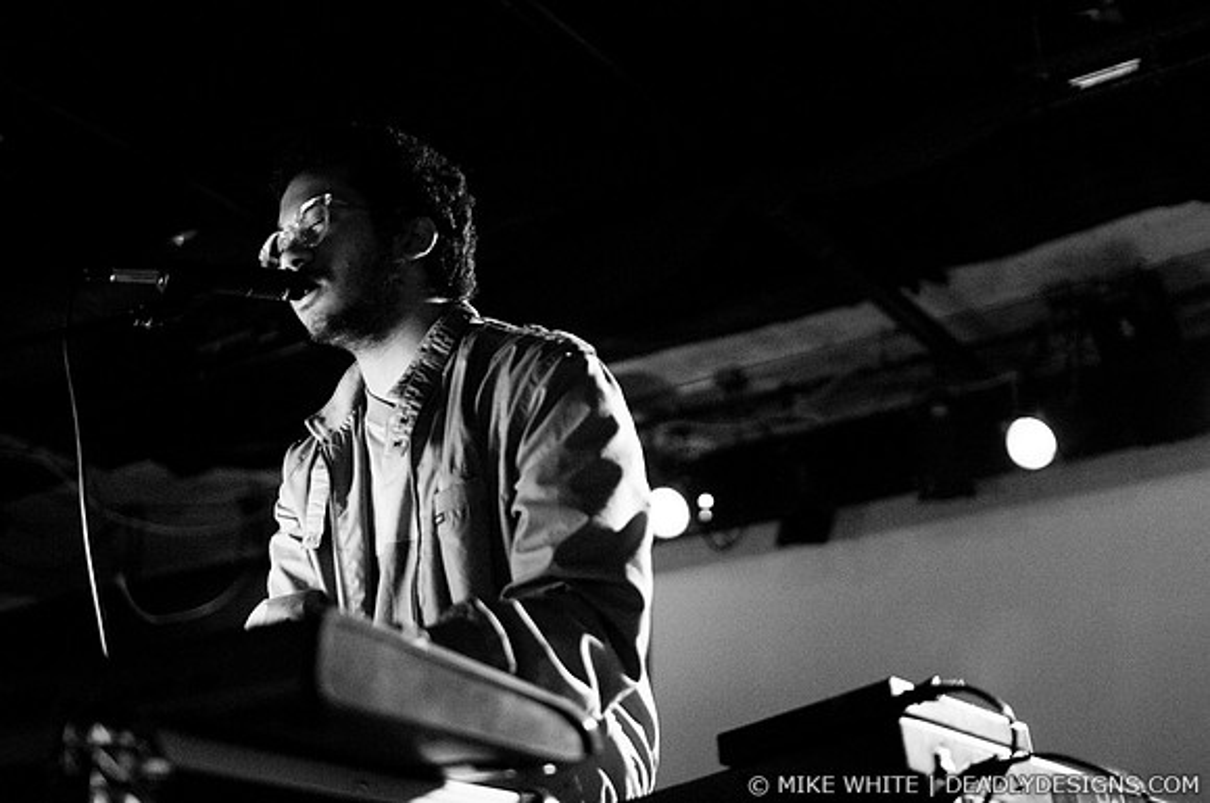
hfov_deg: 43.7
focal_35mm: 45
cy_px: 402
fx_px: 1510
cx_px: 605
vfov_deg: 29.8
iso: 1000
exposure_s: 1/20
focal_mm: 30
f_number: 1.4
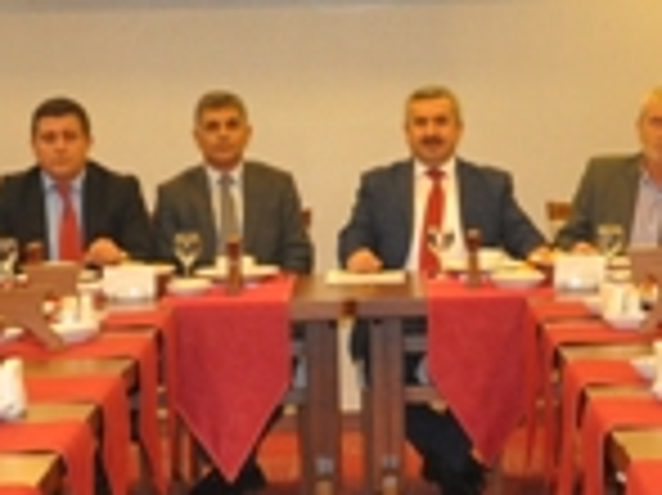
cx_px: 392
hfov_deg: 14.9
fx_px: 2524
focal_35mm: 132
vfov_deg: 11.1
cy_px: 551
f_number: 3.8
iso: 800
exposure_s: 1/60
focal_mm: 21
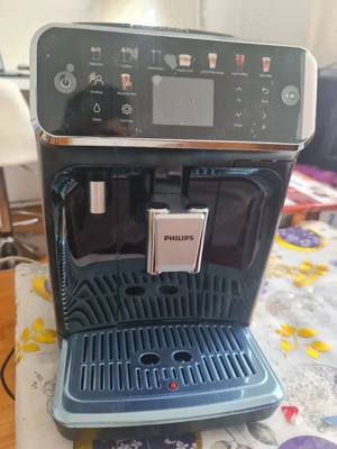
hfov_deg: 54.9
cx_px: 168
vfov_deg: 69.4
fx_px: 325
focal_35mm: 25
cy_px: 224
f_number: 1.8
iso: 250
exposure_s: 1/50
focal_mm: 7
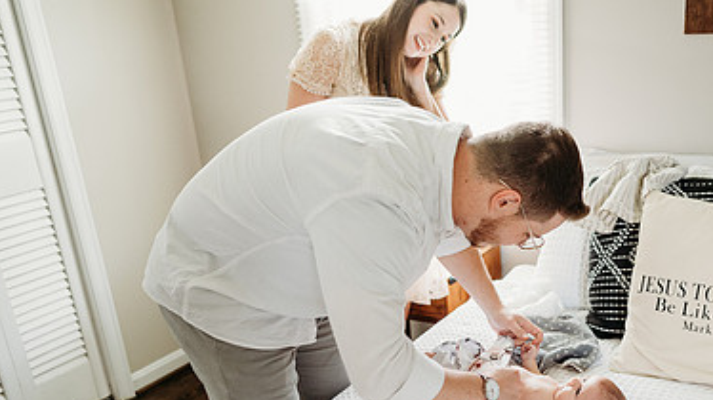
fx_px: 737
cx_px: 473
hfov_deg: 50.7
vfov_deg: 30.0
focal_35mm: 39
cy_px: 292
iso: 1600
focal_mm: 24
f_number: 2.5
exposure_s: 1/200
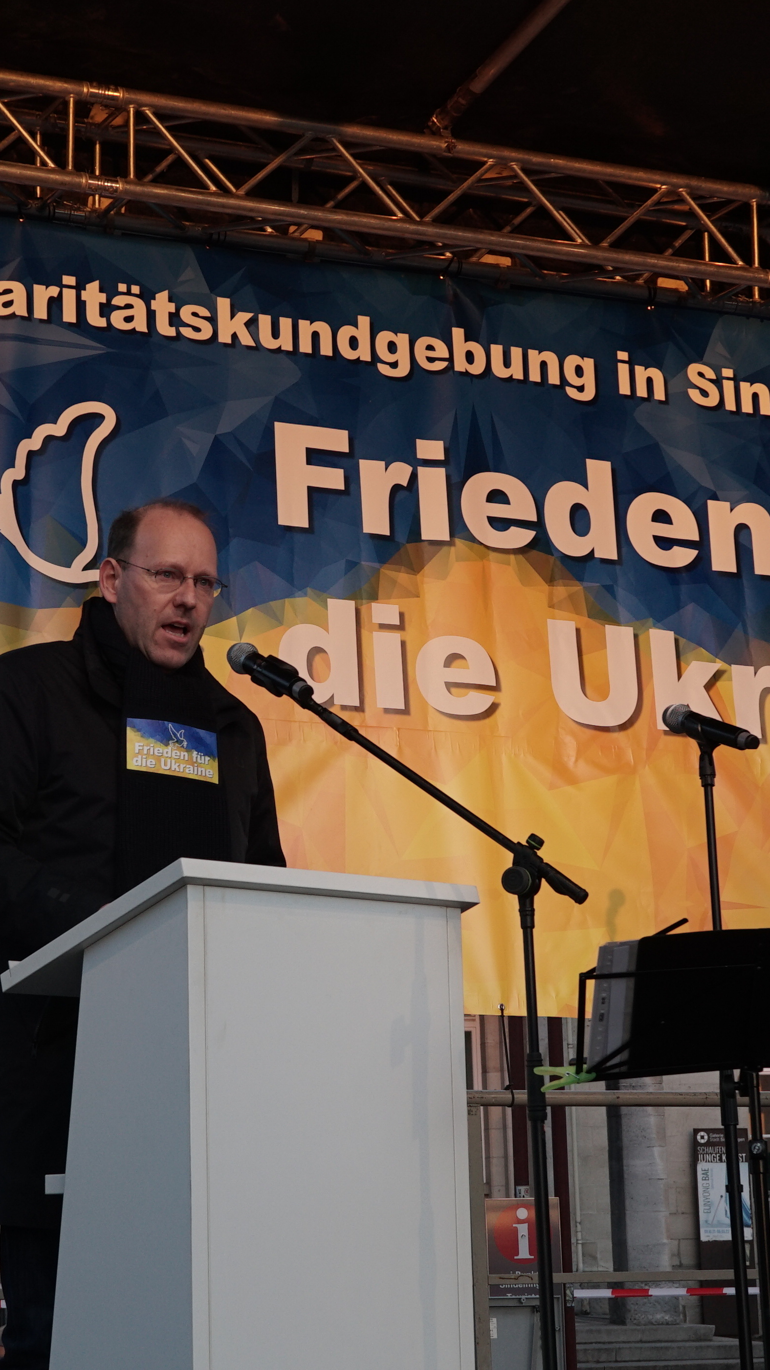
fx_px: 2650
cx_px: 185
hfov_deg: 16.4
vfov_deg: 29.0
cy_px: 684
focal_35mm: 73
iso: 640
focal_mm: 46
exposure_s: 1/125
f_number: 9
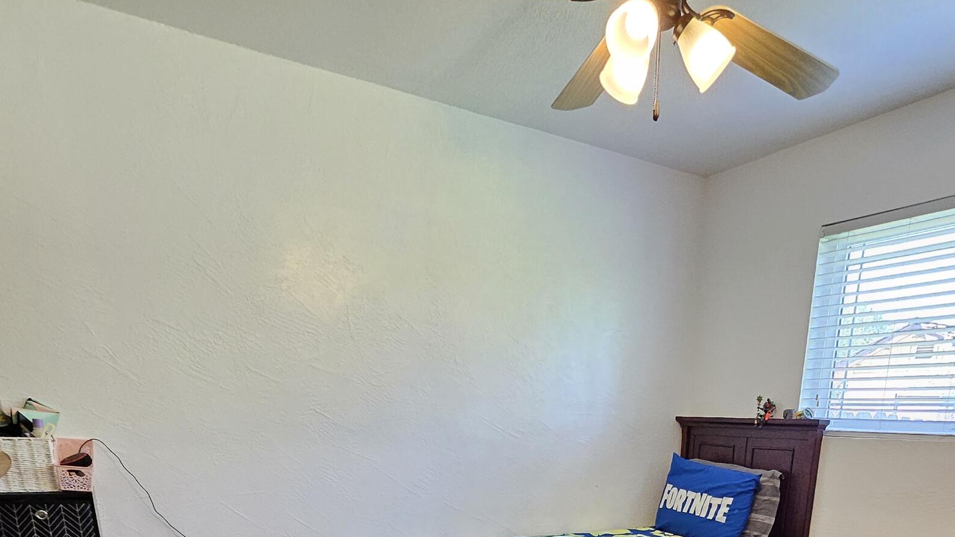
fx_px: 684
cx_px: 602
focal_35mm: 27
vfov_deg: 33.0
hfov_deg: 68.7
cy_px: 680
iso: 320
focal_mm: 1.74
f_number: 2.2
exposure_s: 1/60
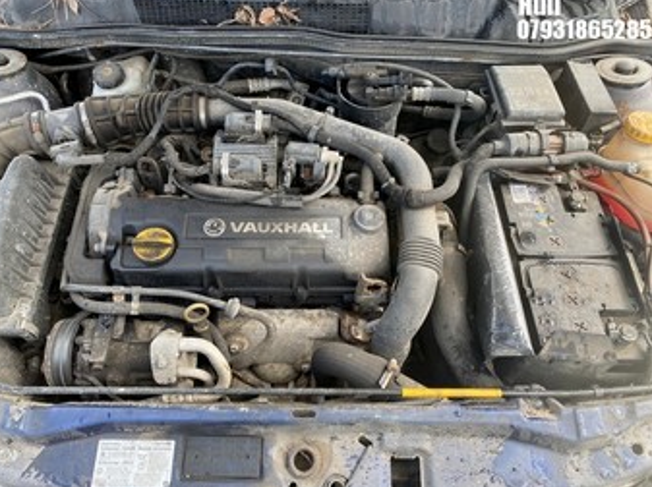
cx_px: 317
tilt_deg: -49.3
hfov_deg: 65.4
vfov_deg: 51.3
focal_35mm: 27
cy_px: 245
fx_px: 508
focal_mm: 4.25
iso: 32
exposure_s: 1/249
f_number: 1.8
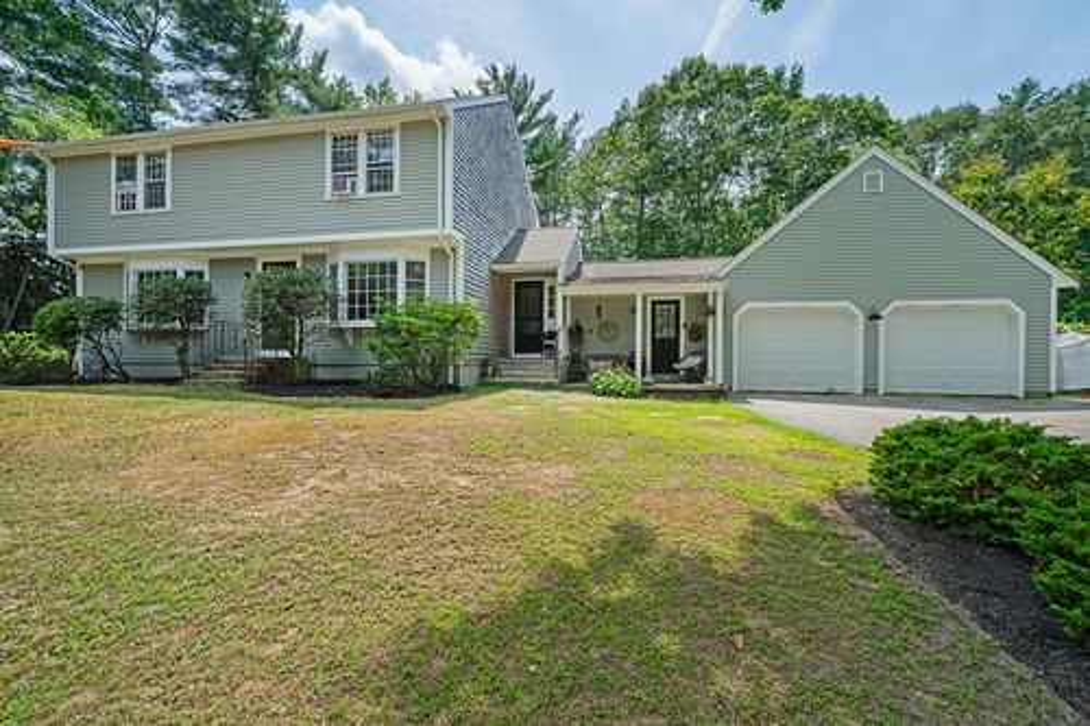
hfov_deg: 100.4
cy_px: 363
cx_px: 545
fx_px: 454
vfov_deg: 77.3
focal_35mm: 15
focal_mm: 15
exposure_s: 1/100
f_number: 8
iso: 320
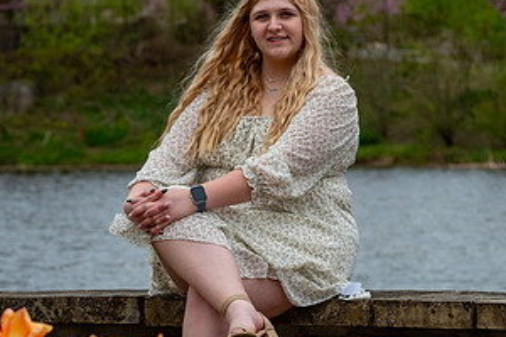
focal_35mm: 244
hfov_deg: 8.4
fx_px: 3429
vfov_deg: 5.6
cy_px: 196
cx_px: 159
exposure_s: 1/400
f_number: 5
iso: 250
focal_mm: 83.8
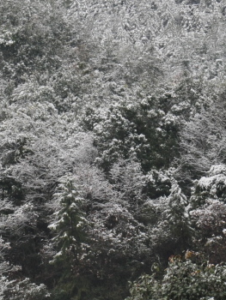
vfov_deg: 7.1
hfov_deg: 5.3
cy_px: 93
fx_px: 2417
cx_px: -168
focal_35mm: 278
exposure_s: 1/400
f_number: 10
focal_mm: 66
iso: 800
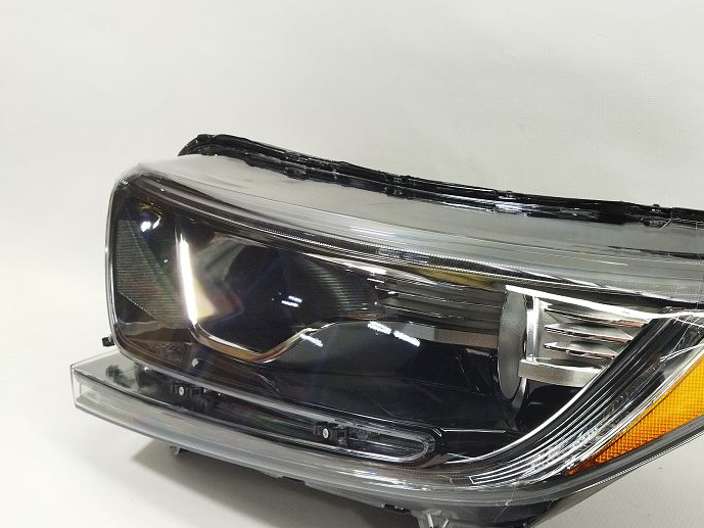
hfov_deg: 38.3
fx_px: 956
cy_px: 314
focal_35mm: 47
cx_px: 599
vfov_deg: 30.8
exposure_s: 1/100
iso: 166
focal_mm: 4.71
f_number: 1.79
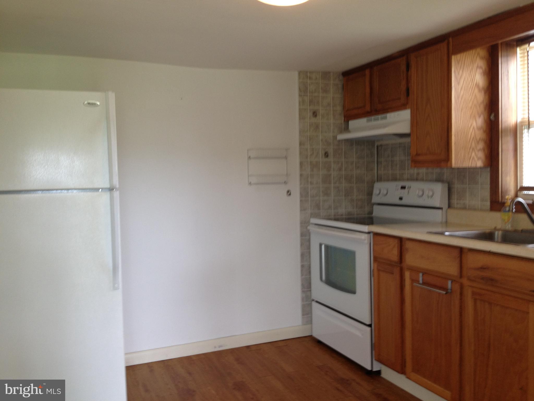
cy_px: 200
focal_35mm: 35
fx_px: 540
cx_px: 267
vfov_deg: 40.7
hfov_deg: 52.6
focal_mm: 4.28
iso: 50
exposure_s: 1/24
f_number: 2.4
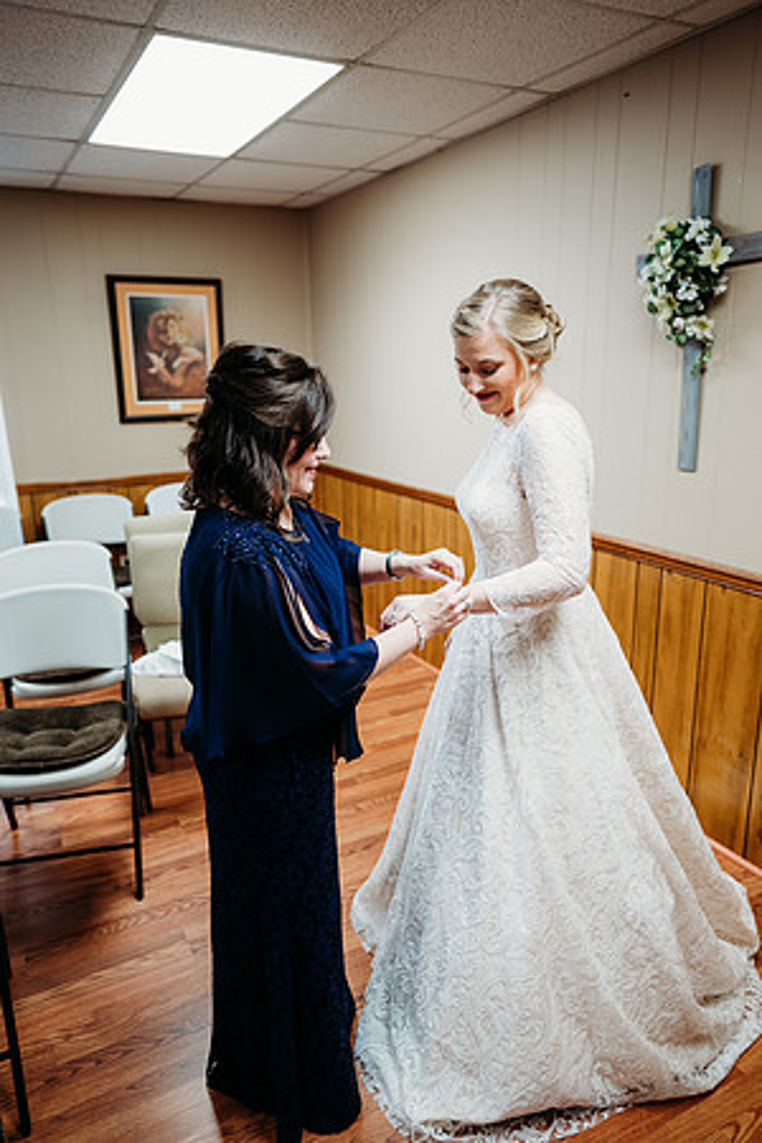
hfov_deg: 53.1
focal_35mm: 24
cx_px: 381
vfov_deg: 73.7
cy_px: 572
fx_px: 762
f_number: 1.8
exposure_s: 1/125
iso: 400
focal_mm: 24
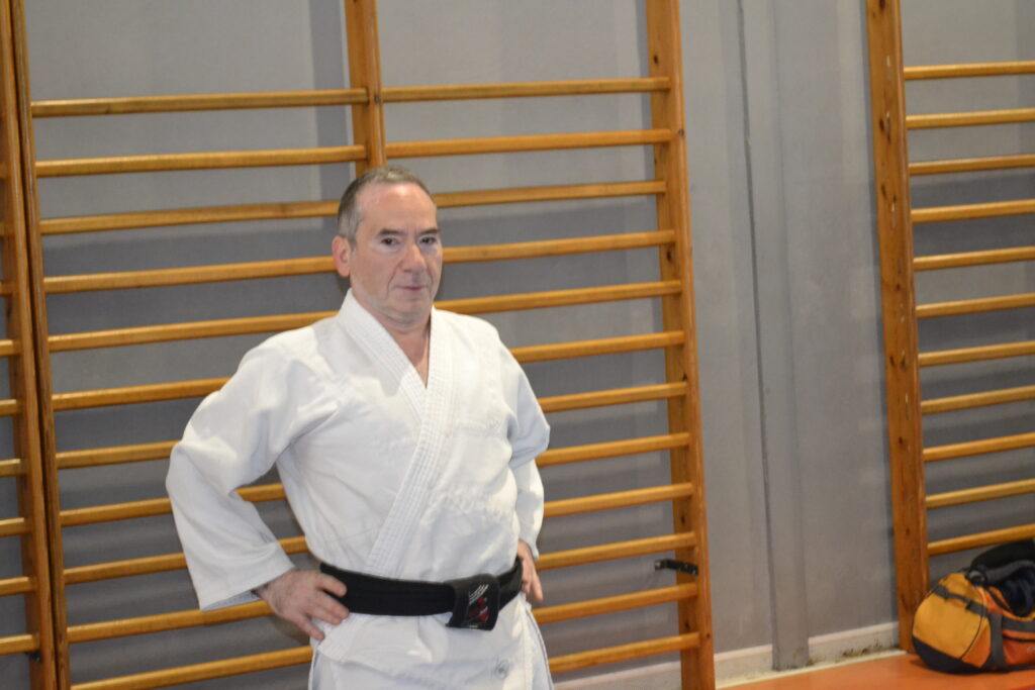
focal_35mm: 82
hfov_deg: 24.6
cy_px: 345
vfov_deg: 16.6
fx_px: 2372
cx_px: 518
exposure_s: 1/60
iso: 2800
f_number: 5.6
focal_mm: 55
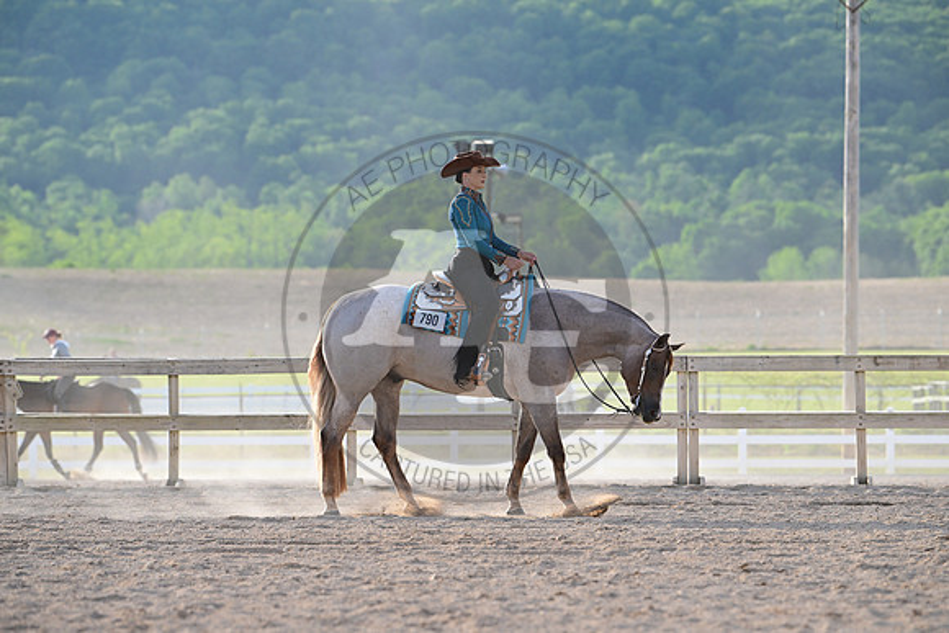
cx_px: 474
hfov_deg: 10.3
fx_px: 5273
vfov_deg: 6.9
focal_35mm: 200
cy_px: 316
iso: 1000
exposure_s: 1/2000
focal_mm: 200
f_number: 5
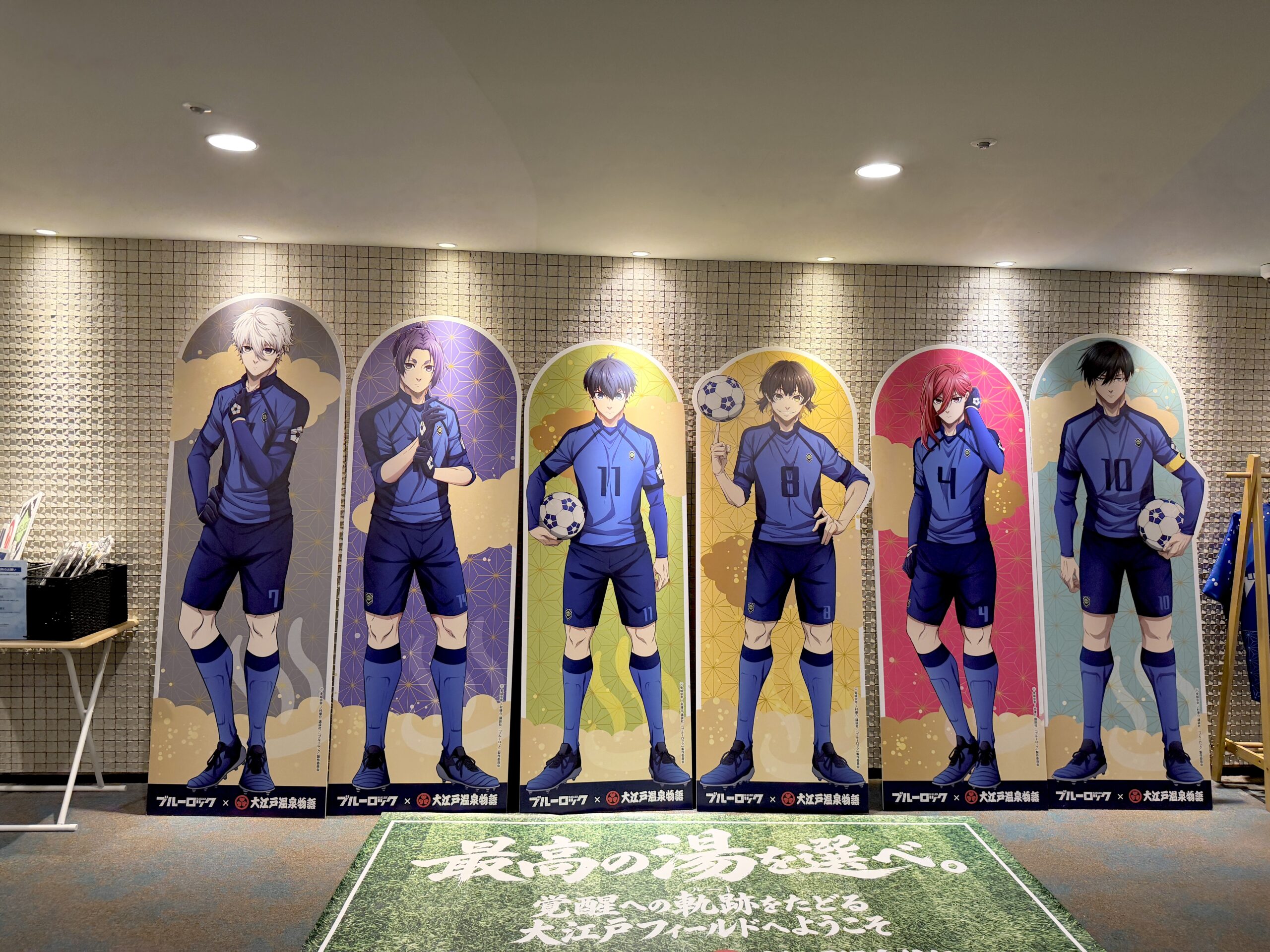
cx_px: 635
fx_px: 881
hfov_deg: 71.6
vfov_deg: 56.8
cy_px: 476
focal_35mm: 24
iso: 125
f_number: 1.78
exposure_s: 1/50
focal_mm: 6.76
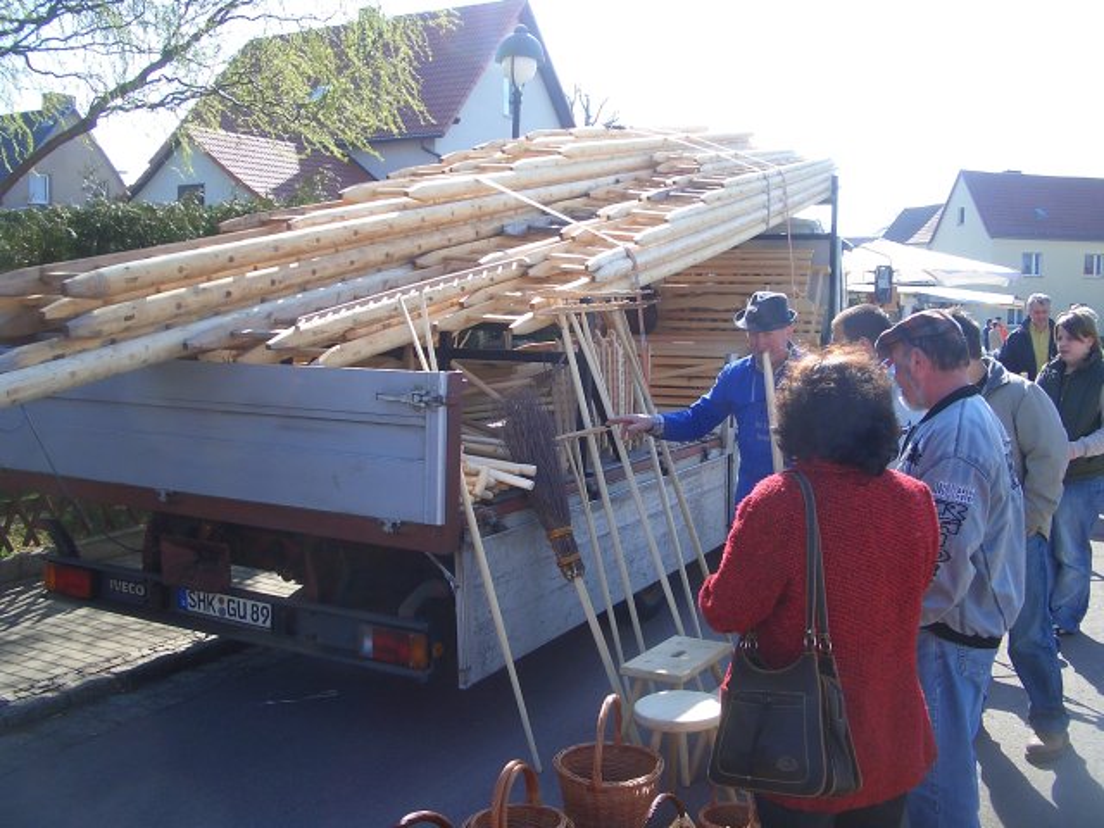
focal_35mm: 35
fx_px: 1116
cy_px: 414
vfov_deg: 40.7
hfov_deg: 52.6
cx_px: 552
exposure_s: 1/250
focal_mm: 5.8
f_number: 4.3
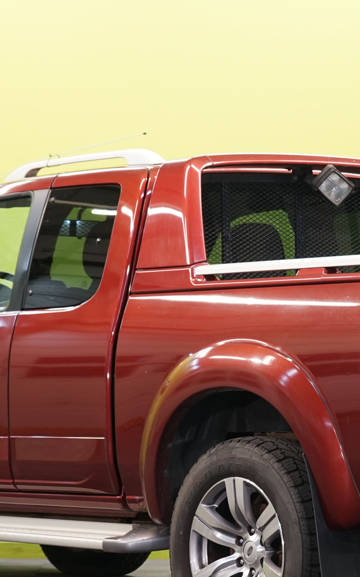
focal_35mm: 169
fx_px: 2654
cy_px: 412
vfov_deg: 12.4
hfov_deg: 7.8
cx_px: 278
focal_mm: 69
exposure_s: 1/25
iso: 500
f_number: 5.6
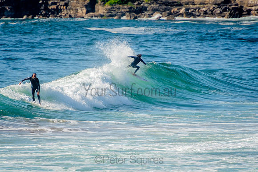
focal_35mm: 600
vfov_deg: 2.3
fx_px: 4301
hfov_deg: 3.4
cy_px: 86
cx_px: 129
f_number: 5.6
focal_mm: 400
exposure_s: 1/1250
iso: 220
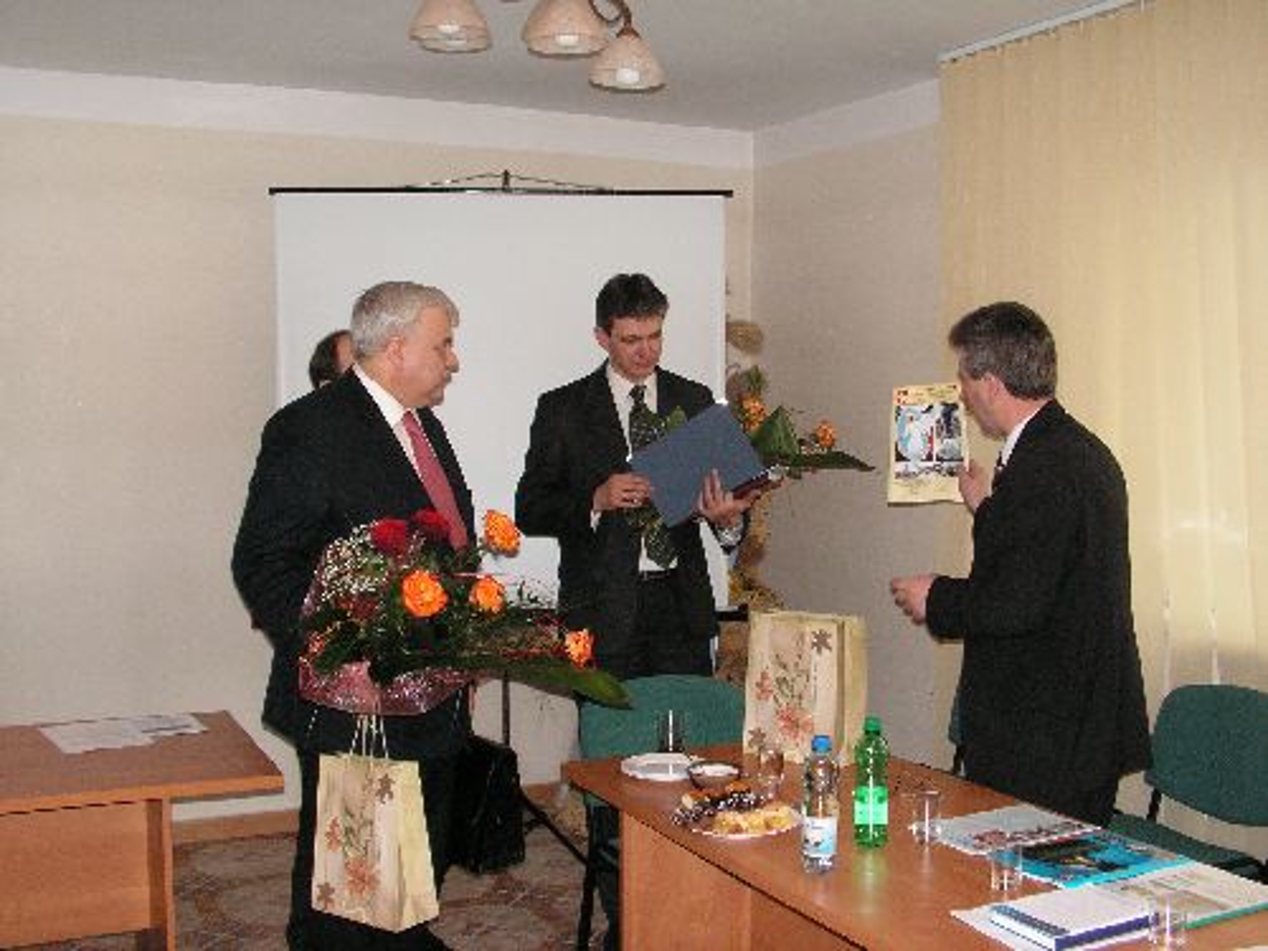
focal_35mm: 37
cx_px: 634
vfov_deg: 38.7
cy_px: 476
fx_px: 1355
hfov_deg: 50.1
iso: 160
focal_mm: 6.2
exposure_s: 1/40
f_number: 4.8
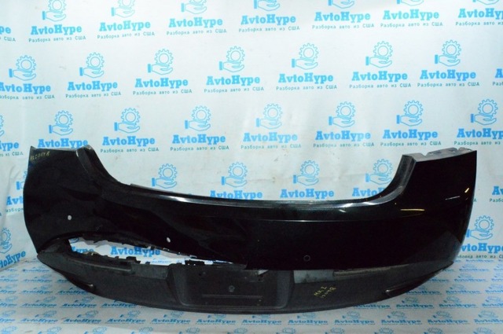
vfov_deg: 41.6
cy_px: 167
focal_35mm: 32
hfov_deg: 59.6
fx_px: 440
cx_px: 252
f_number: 25
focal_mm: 21
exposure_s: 1/100
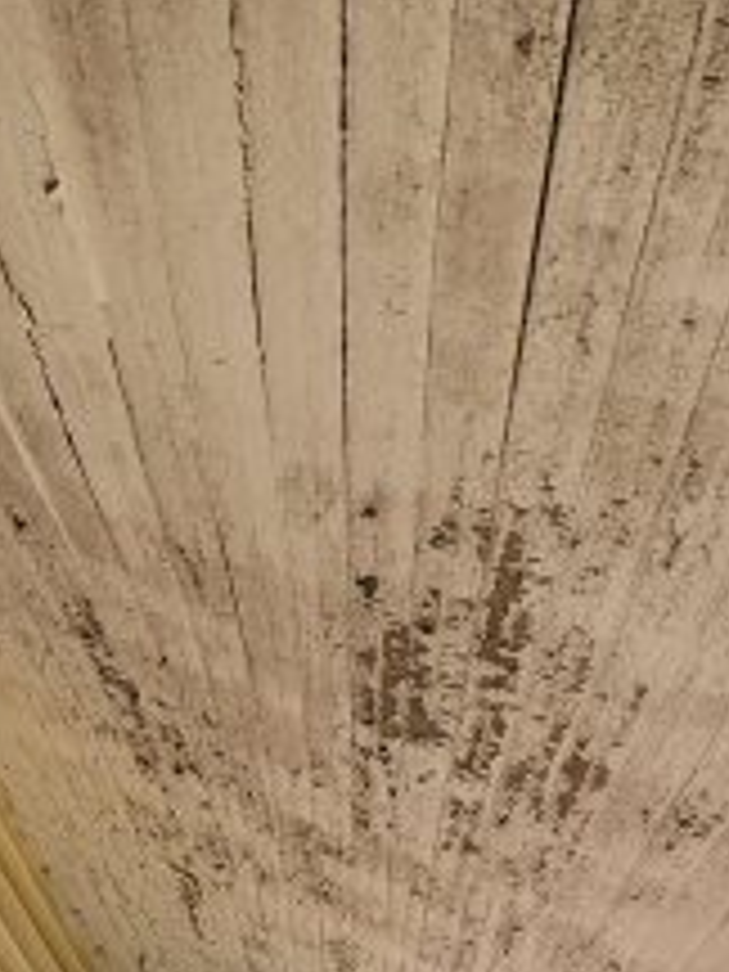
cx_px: -81
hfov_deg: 19.8
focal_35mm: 71
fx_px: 1994
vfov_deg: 22.3
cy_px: 1474
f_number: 1.8
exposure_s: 1/257
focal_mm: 6.4
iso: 12
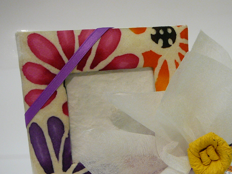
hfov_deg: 37.3
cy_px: 114
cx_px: 141
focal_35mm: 51
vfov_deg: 28.4
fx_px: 342
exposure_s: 1/40
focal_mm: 5.2
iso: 200
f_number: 2.8
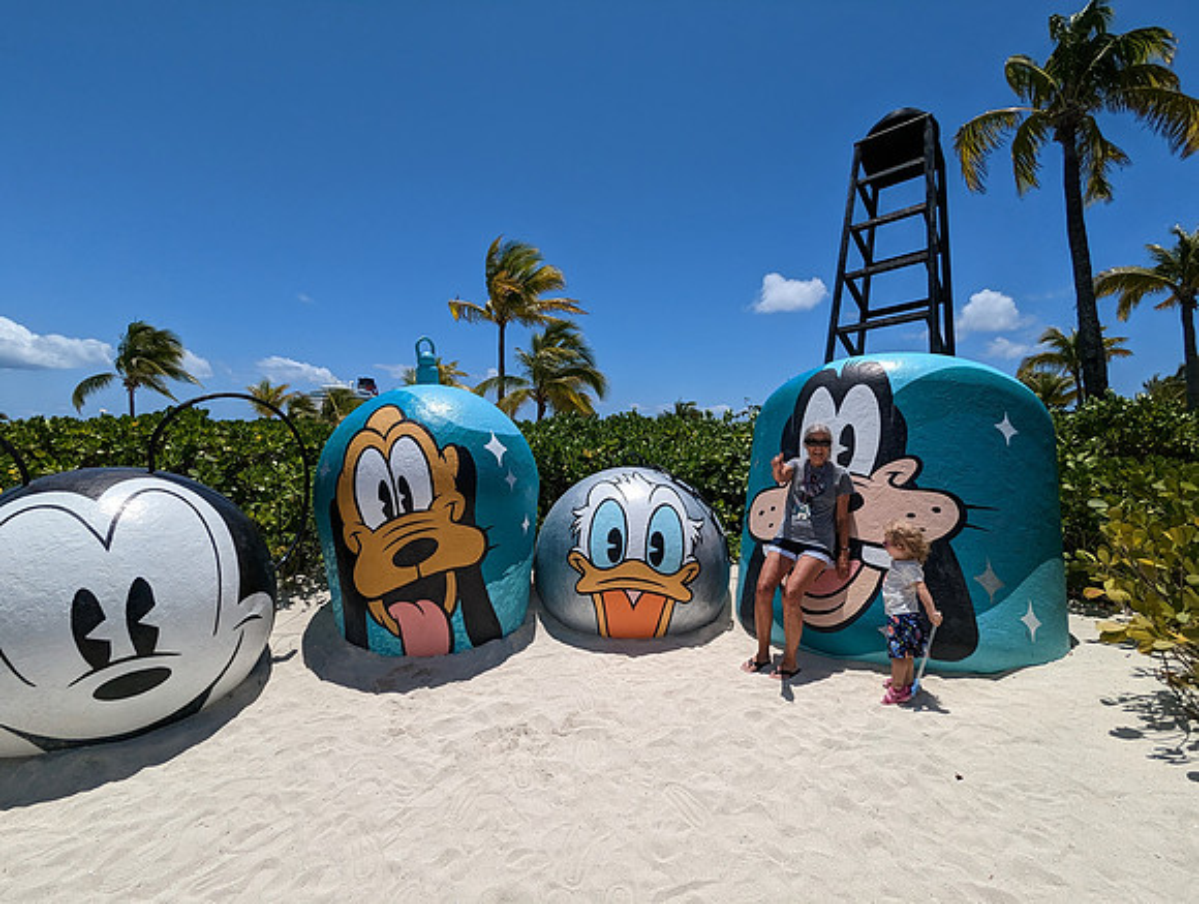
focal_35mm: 16
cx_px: 600
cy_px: 452
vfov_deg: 78.3
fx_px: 555
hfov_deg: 94.4
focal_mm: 2.35
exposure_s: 1/3597
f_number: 2.2
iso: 50
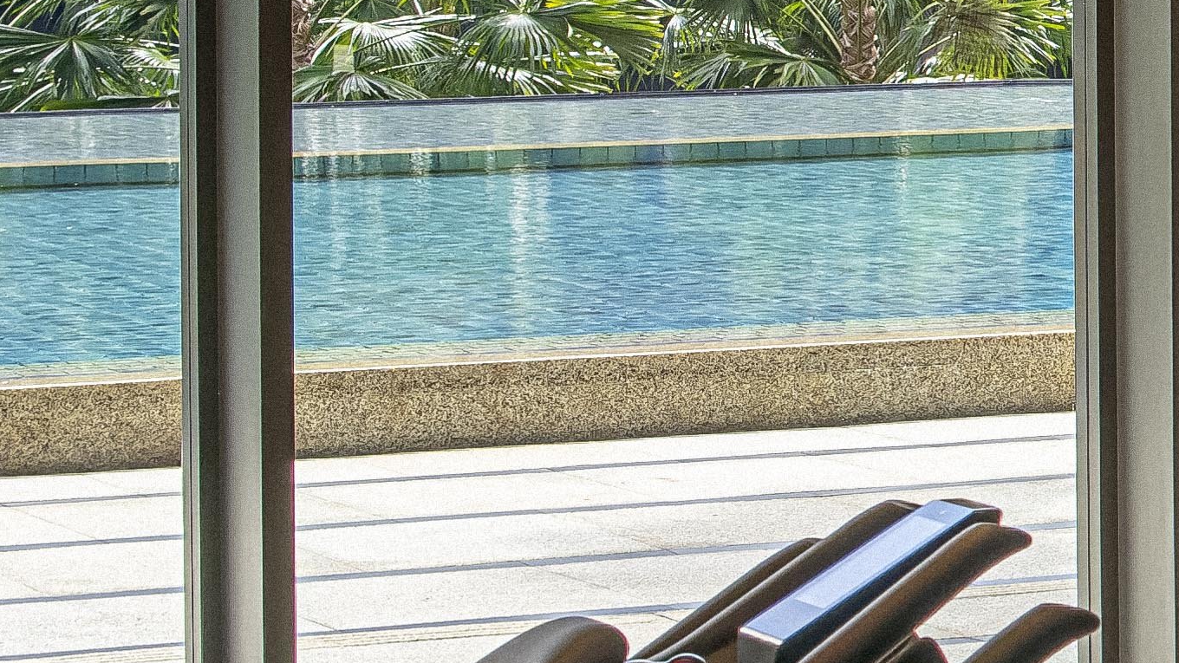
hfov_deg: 8.7
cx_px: 3313
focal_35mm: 214
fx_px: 6690
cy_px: -201
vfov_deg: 5.6
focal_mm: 35
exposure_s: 1/50
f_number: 8
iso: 200
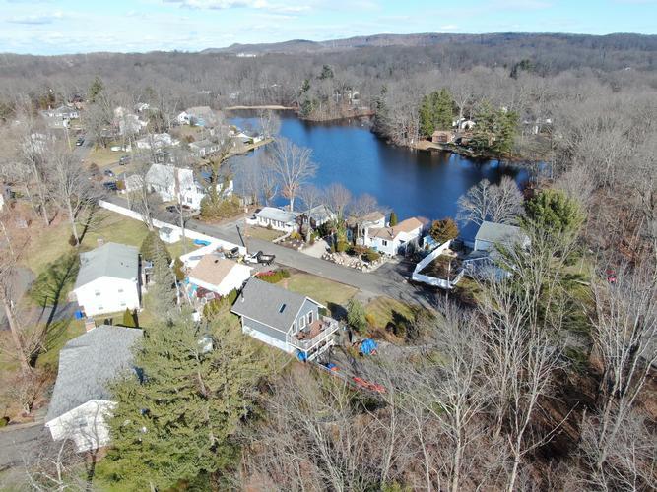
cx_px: 328
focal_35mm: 24
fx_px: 455
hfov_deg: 71.6
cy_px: 246
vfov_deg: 56.8
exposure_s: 1/800
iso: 100
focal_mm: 4.39
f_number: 2.8
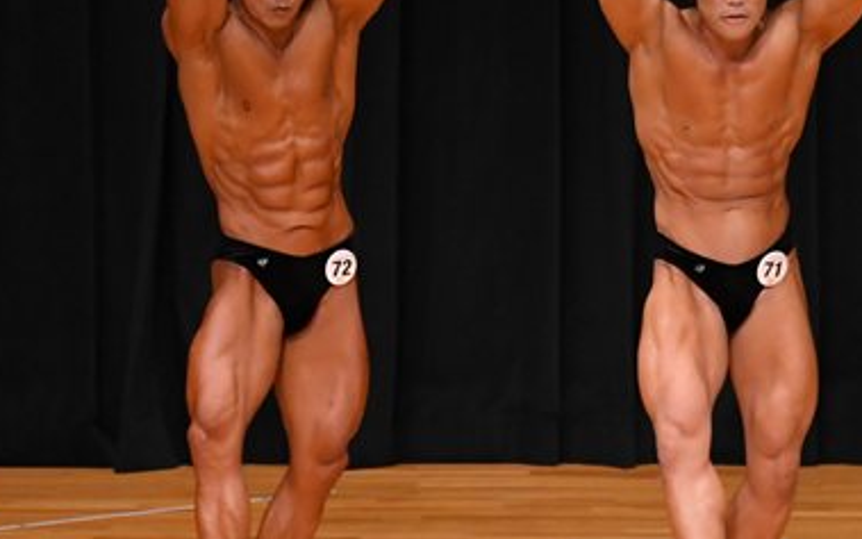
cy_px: 216
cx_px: 156
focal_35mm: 469
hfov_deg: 4.5
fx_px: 11020
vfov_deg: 2.8
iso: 4000
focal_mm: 150
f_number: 5.6
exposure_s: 1/400
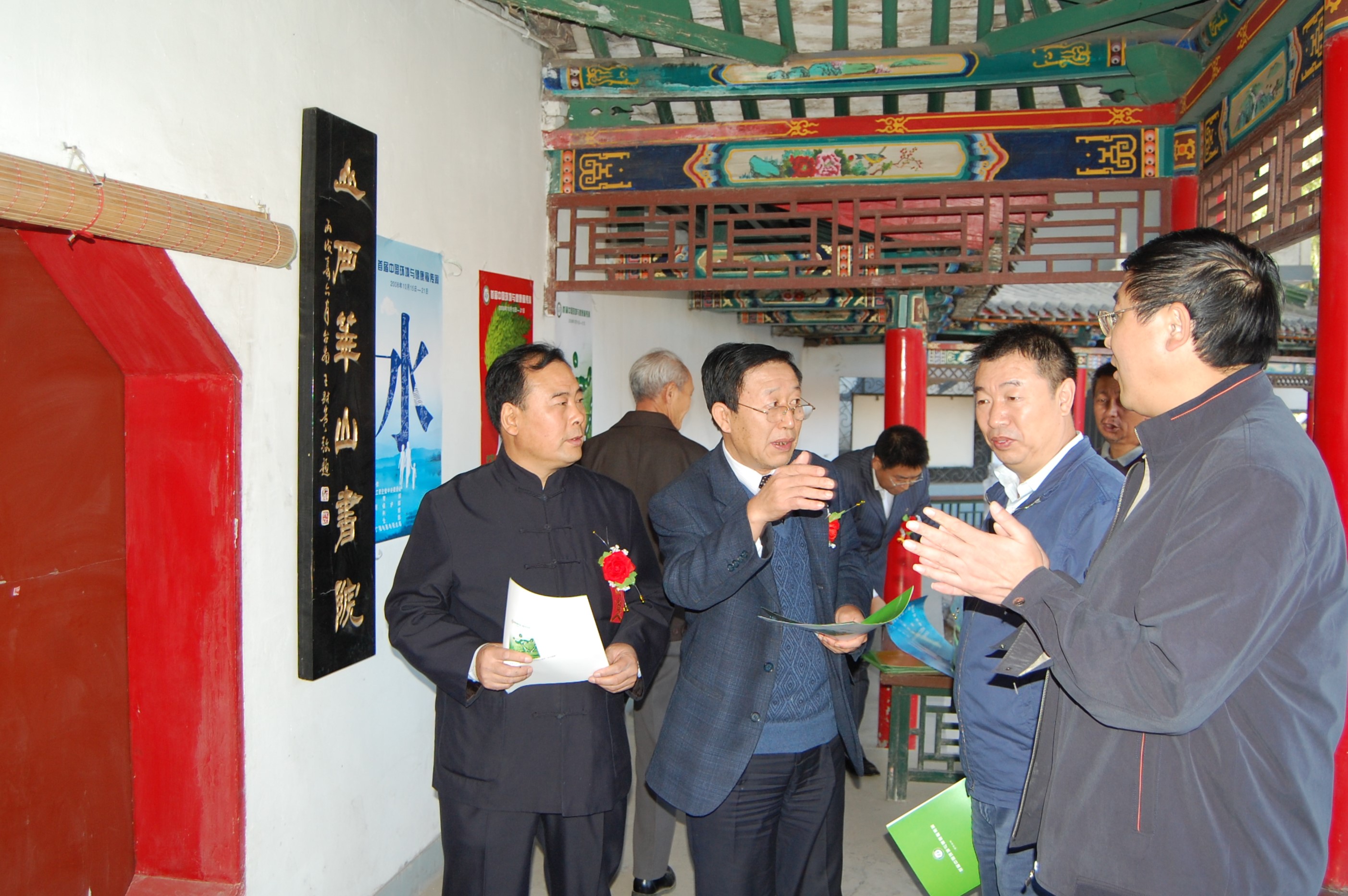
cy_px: 448
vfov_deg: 43.5
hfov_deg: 62.0
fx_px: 1122
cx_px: 674
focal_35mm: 30
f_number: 3.8
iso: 400
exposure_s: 1/60
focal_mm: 20
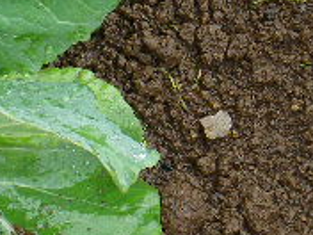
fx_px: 1944
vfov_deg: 6.9
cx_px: -155
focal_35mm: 215
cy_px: -28
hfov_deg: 9.0
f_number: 4.5
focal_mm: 10.4
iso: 125
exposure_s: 1/60
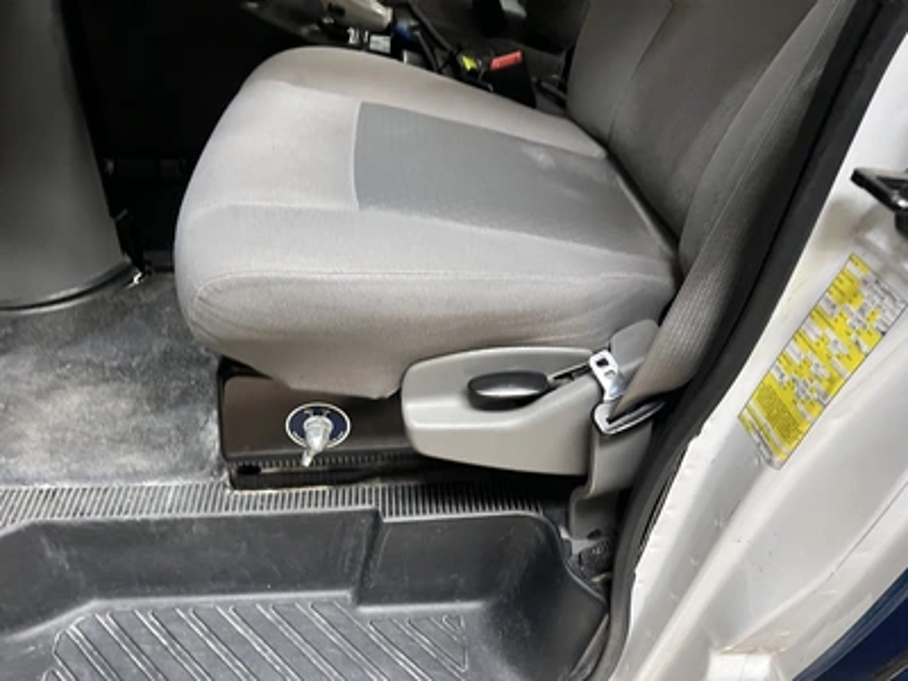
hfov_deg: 67.3
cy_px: 340
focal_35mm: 26
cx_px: 454
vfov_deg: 53.1
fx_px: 682
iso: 400
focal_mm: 5.1
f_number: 1.6
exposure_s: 1/40
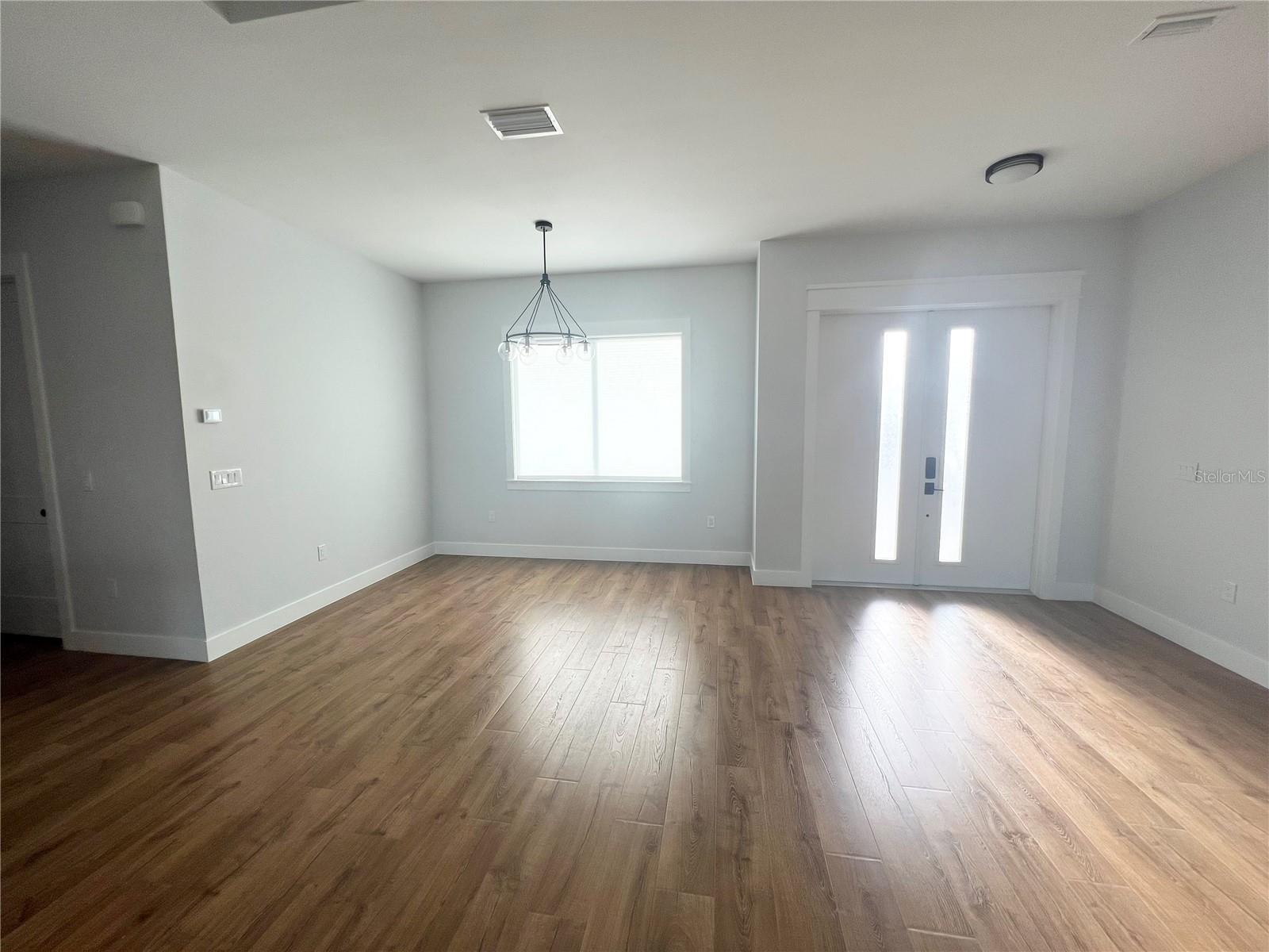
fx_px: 477
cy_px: 476
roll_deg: +0.9
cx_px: 634
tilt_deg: -6.3
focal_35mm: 13
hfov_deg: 106.2
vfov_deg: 89.9
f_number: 1.8
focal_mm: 1.57
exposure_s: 1/252
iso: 32
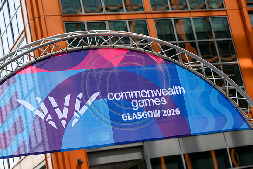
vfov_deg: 14.4
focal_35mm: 95
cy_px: 84
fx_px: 668
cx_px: 126
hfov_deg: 21.5
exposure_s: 1/2000
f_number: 4
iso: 500
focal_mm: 95
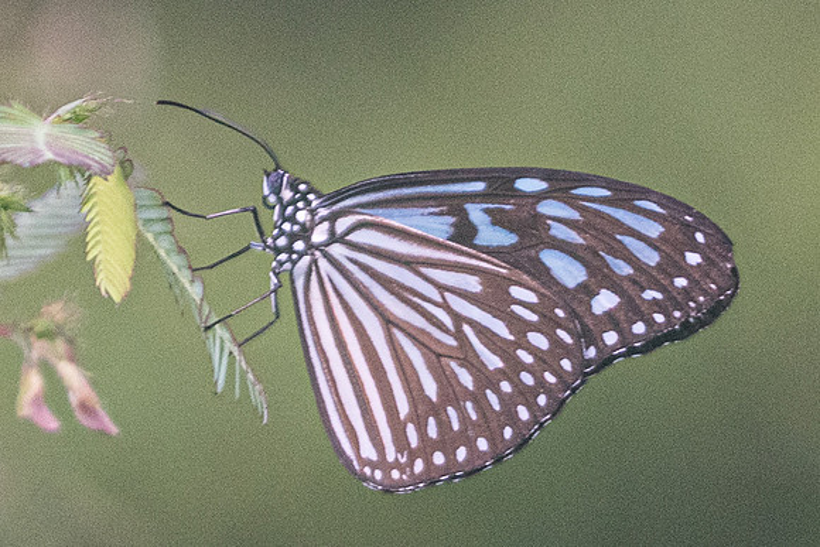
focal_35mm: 847
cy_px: 80
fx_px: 19286
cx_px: 408
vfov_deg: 1.6
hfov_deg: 2.4
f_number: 3.5
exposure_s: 1/250
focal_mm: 150
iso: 800
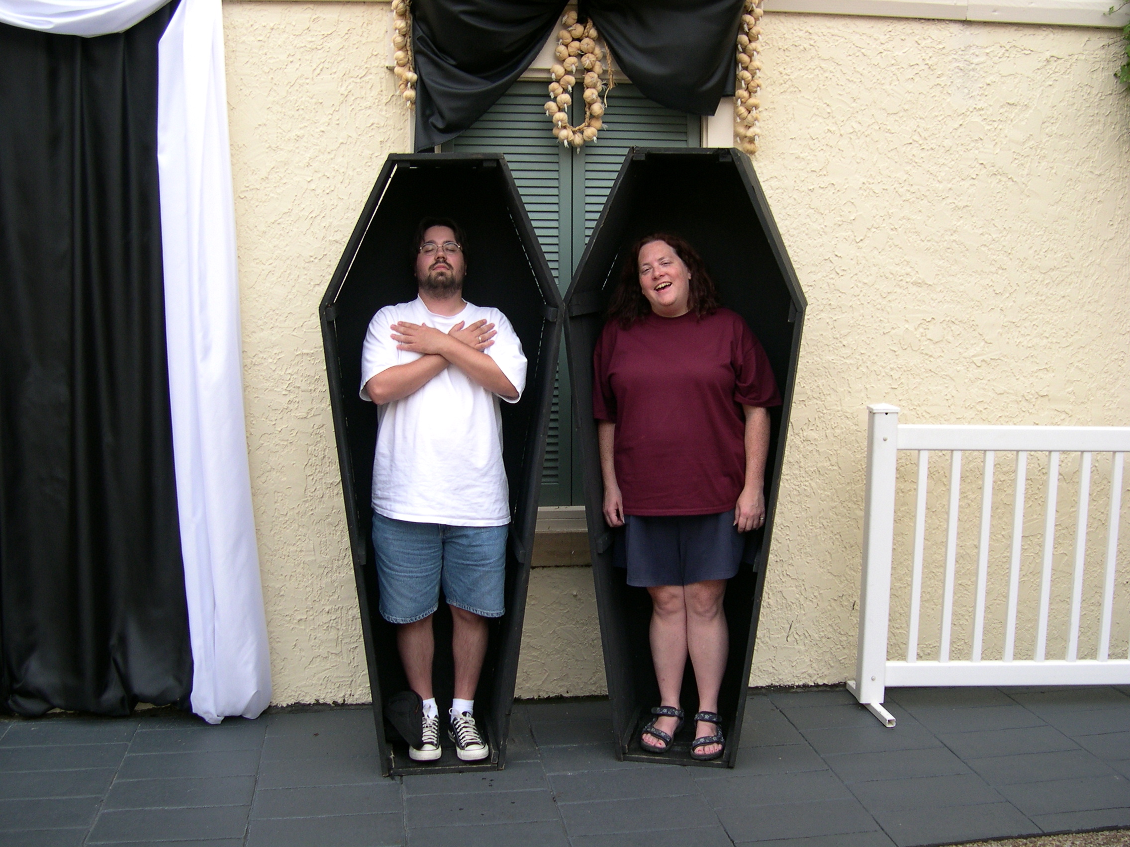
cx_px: 565
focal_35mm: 38
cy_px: 424
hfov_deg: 49.0
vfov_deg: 37.7
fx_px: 1240
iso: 100
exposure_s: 1/91.6
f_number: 2.8
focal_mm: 8
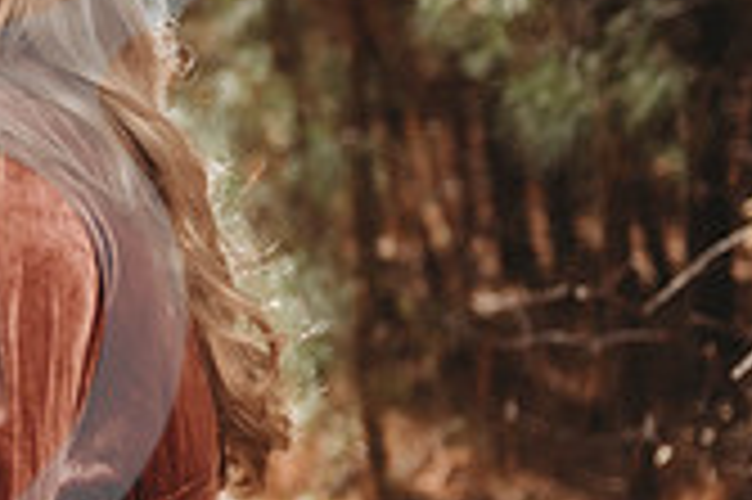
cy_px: 115
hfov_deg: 11.8
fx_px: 3485
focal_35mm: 167
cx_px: -342
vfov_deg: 8.2
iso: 100
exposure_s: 1/1250
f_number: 2.8
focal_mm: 48
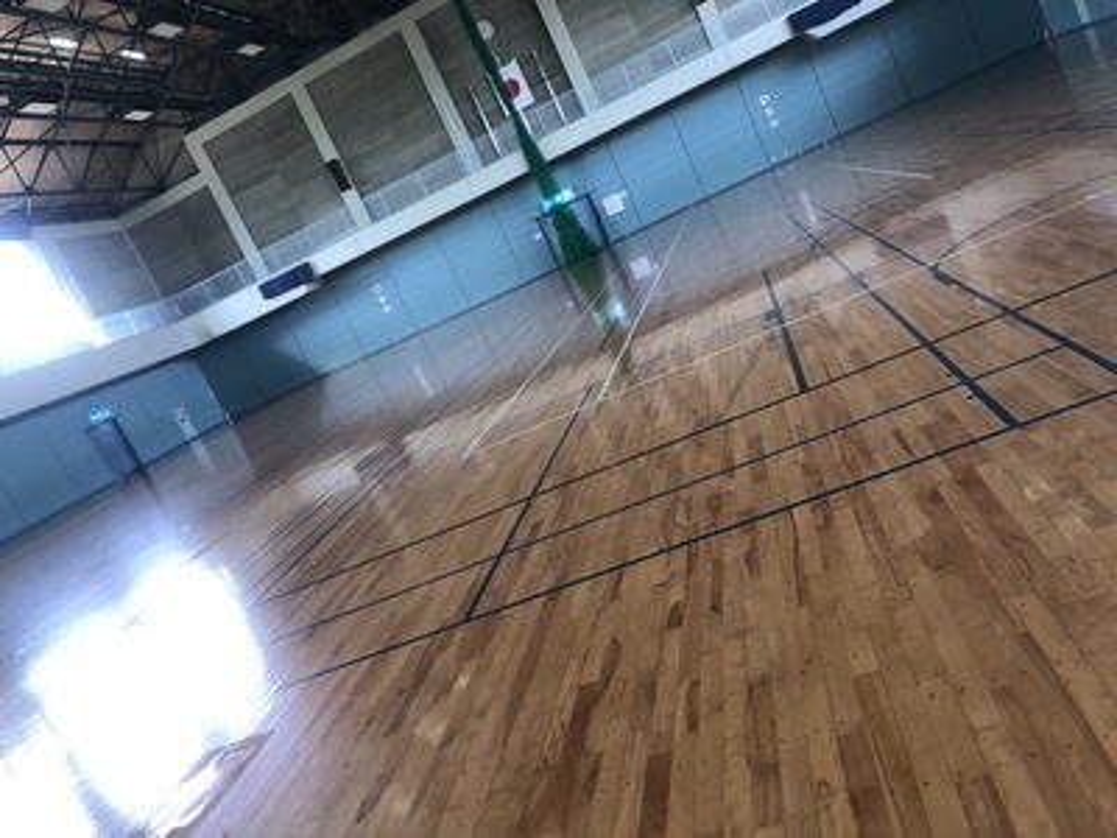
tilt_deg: -8.9
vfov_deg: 49.7
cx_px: 558
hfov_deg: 63.4
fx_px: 904
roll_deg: +24.4
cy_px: 419
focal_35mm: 28
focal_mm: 4
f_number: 1.8
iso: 40
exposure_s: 1/24
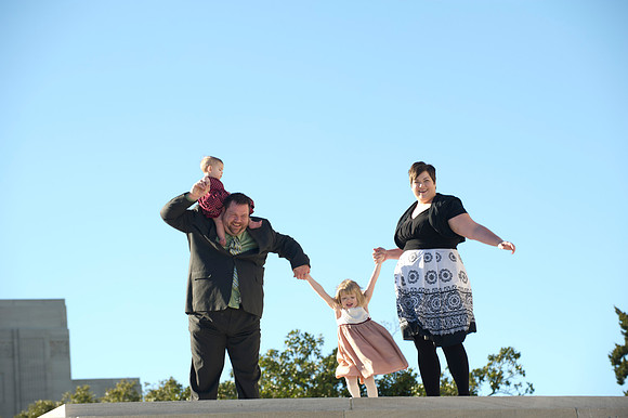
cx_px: 314
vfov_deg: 9.8
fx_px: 2441
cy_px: 209
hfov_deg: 14.7
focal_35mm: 140
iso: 125
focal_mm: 140
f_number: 5
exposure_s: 1/200
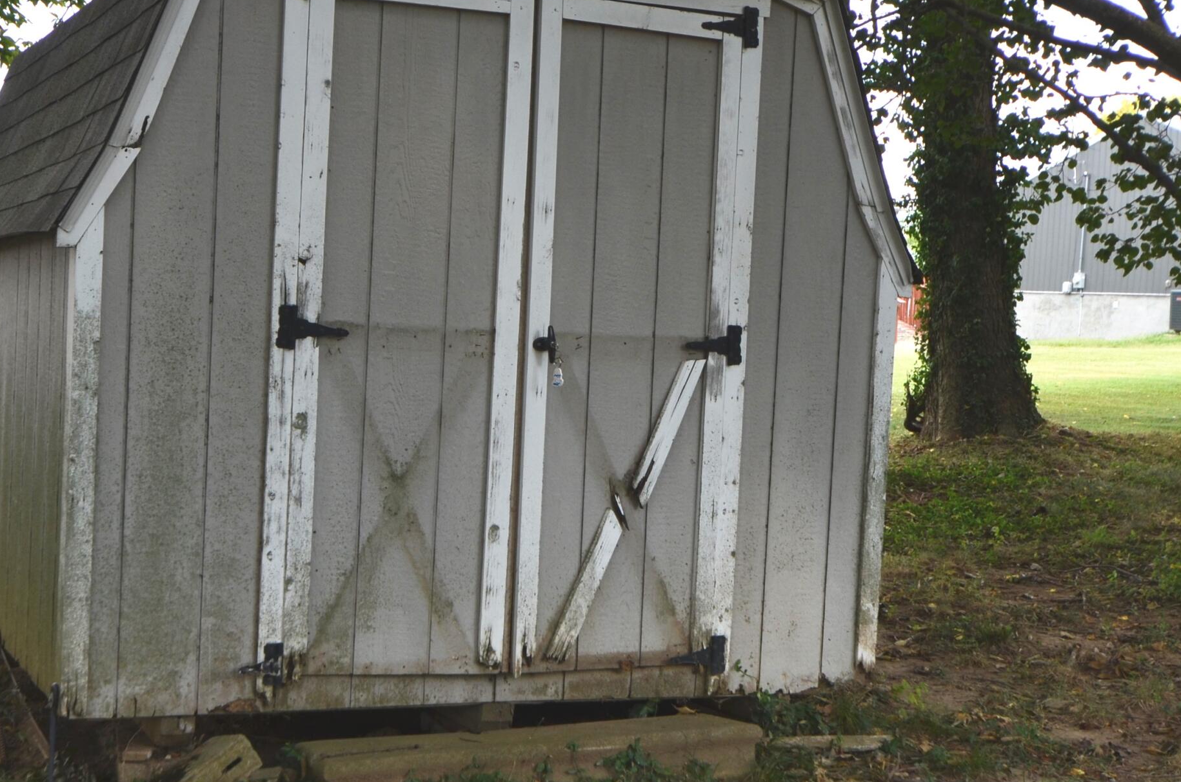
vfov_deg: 22.9
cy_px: 425
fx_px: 1931
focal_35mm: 59
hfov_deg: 33.9
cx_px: 478
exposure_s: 1/160
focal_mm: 24
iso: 200
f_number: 6.3
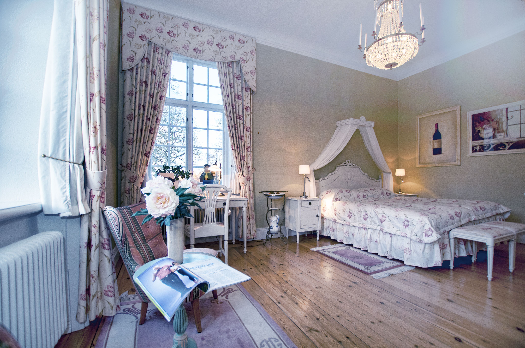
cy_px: 174
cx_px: 262
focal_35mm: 15
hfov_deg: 100.5
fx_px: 218
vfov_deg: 77.2
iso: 200
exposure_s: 1/50
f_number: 3.5
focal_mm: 10
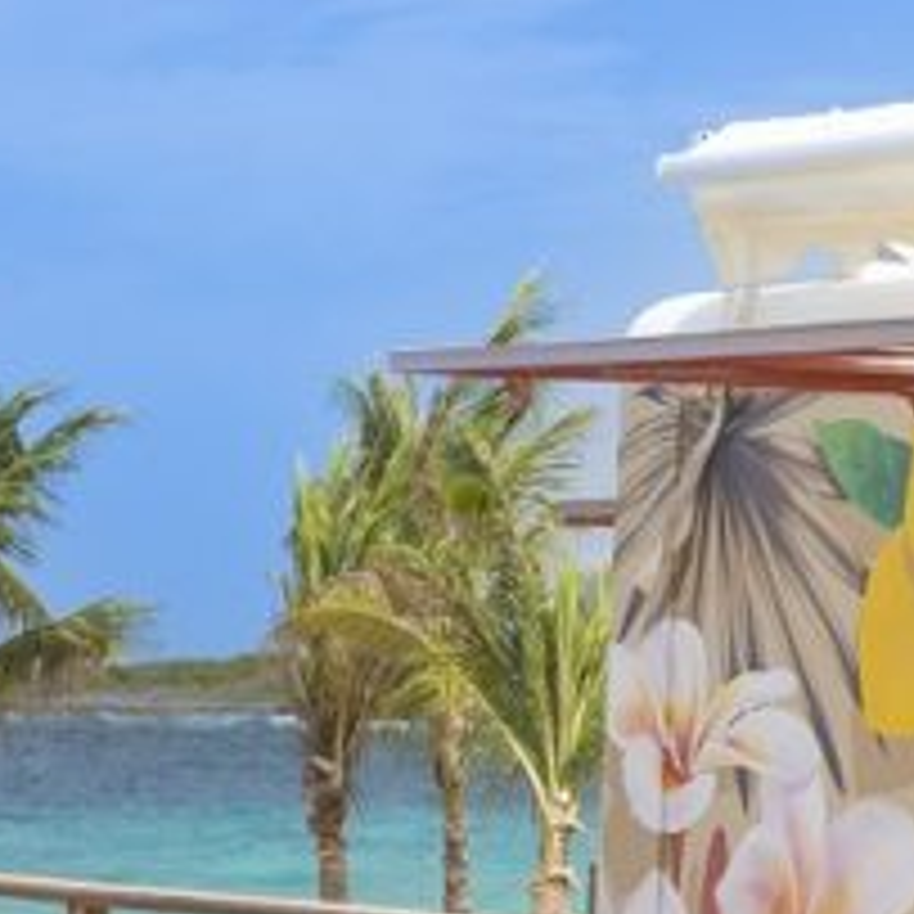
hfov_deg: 10.5
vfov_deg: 11.6
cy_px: 669
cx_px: 1959
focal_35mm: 150
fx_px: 4481
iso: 100
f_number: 8
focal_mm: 35
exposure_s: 1/125
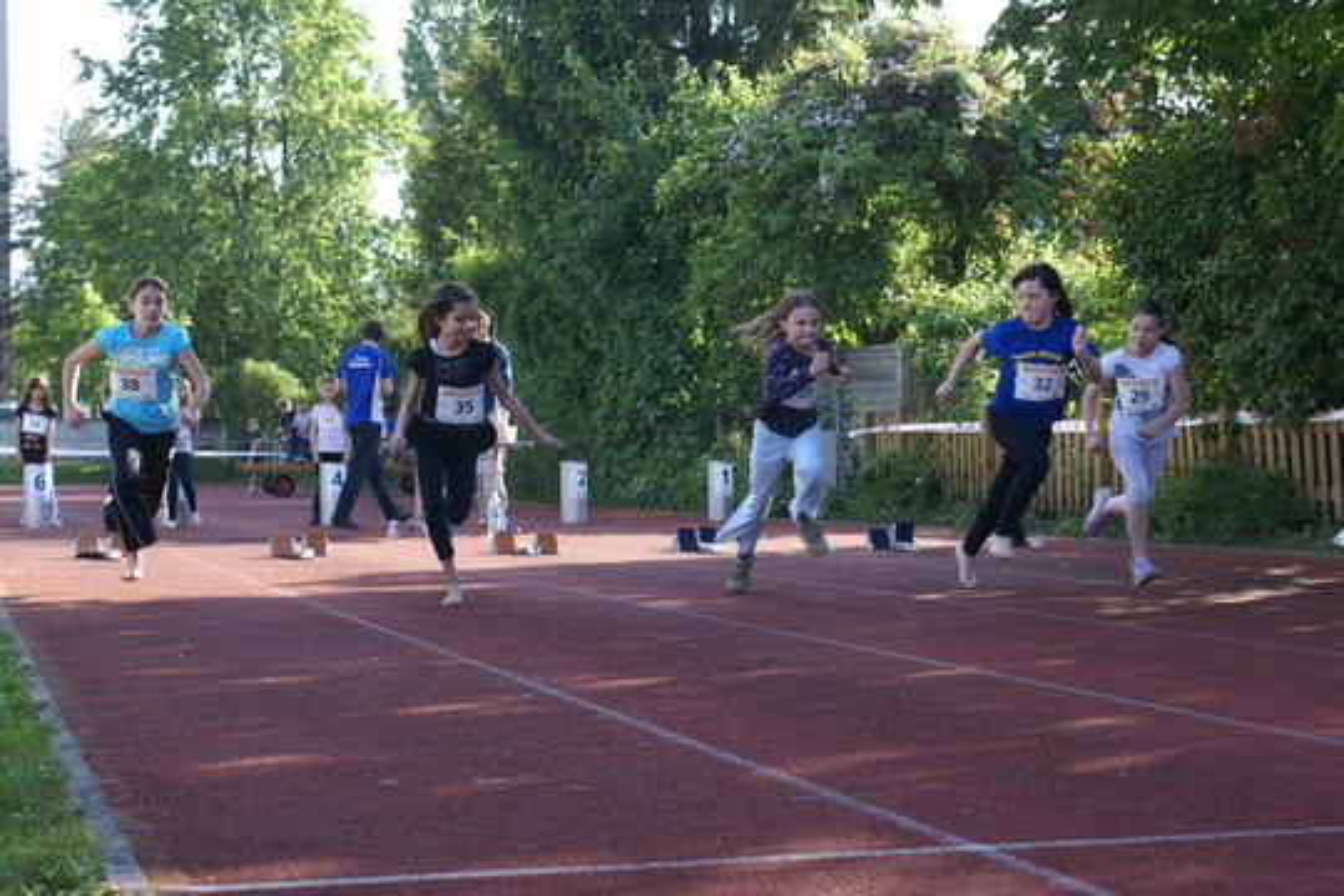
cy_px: 448
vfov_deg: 20.2
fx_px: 2520
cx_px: 672
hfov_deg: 29.9
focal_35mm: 68
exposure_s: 1/160
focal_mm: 45
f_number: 5.6
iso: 250
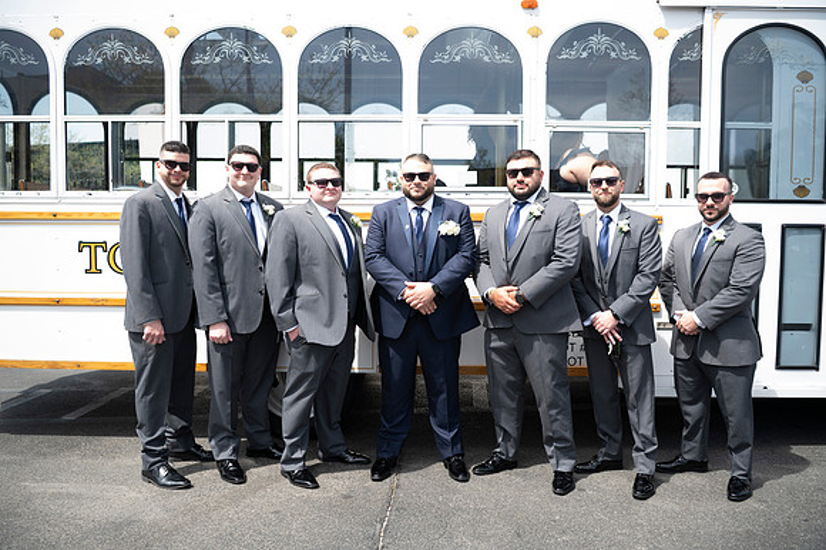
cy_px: 275
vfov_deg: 43.6
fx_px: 688
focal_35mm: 30
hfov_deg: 62.0
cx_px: 413
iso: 50
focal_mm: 30
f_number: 2.8
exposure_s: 1/400
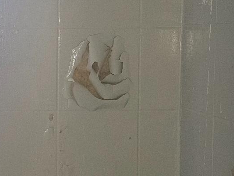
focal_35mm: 97
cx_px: 8
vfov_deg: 15.2
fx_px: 656
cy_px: 62
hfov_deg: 19.7
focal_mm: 4.68
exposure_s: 1/50
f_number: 1.7
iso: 1020
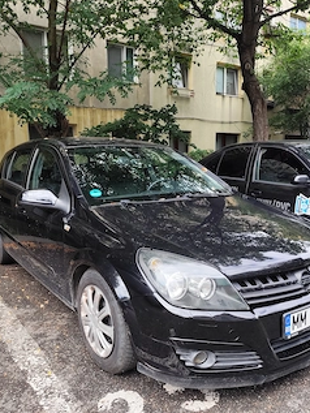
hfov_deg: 48.2
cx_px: 160
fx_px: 346
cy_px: 223
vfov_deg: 61.6
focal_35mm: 29
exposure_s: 1/234
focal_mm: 6.19
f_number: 1.65
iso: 50
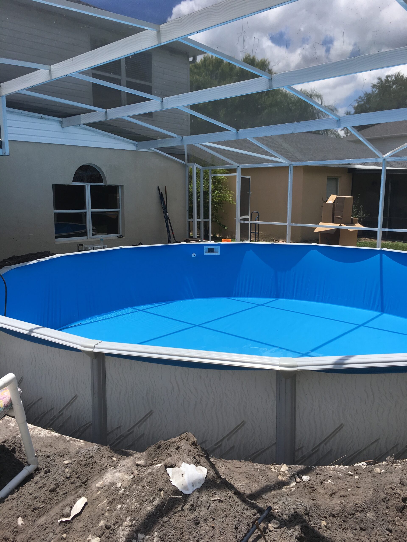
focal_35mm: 29
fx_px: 455
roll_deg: +0.5
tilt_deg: -8.7
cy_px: 271
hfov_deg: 48.2
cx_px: 204
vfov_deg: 61.7
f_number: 2.2
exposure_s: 1/1399
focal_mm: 4.15
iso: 25
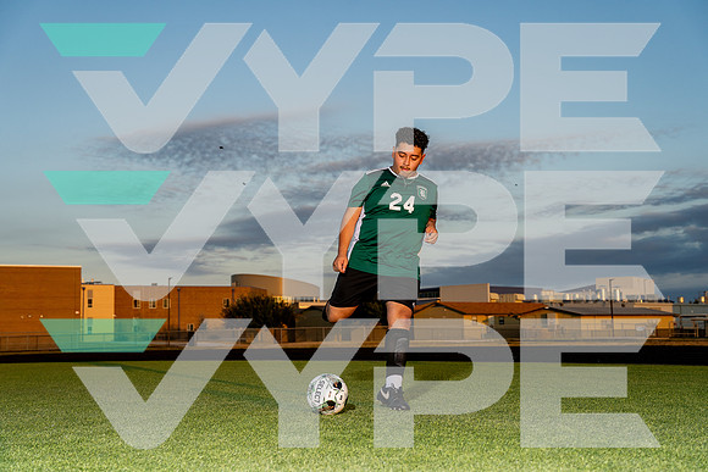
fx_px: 943
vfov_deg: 28.1
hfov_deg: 41.2
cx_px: 354
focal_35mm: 48
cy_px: 236
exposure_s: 1/1250
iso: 200
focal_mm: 47
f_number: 4.5
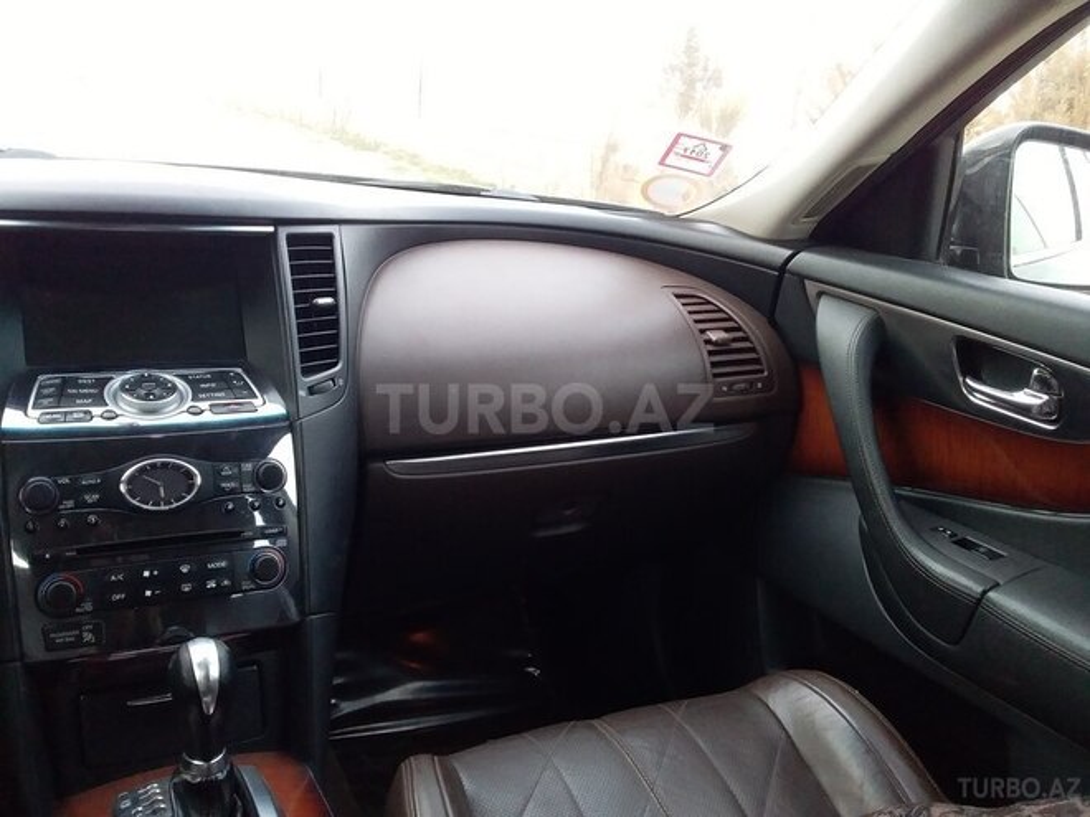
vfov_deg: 45.4
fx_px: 976
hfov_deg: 58.4
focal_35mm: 31
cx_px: 545
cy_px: 408
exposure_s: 1/60
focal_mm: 3.3
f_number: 2.2
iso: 125
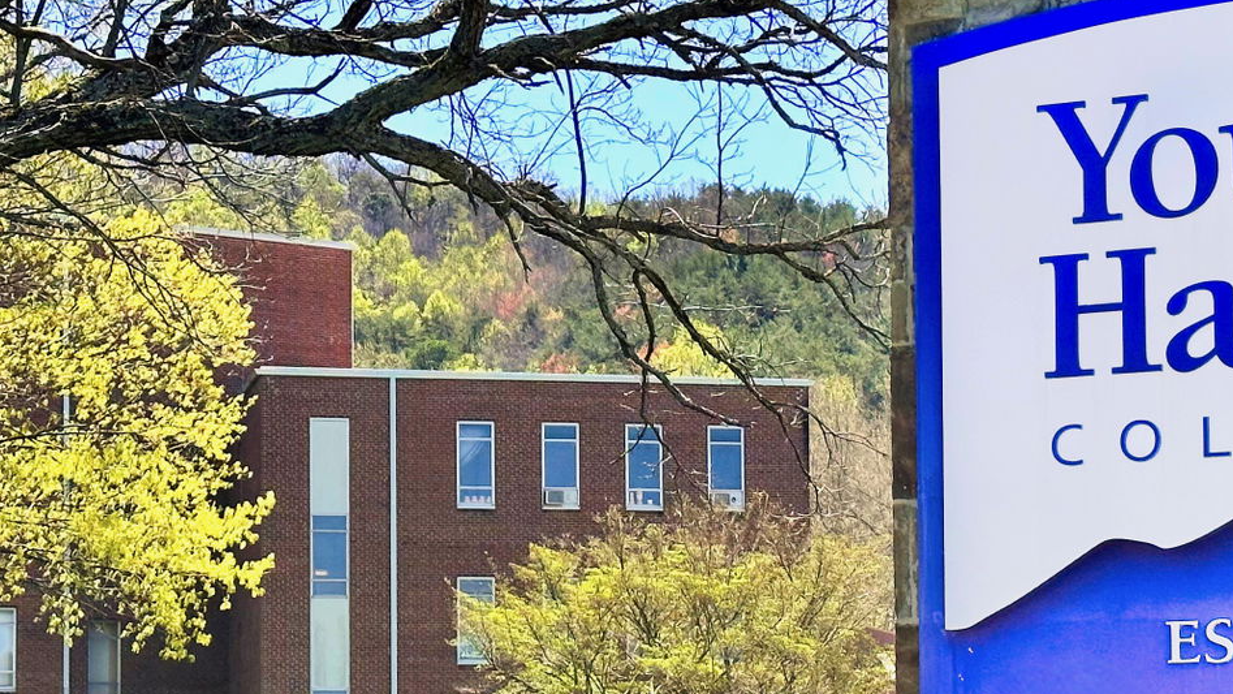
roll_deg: +0.5
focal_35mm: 106
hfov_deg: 20.1
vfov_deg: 11.4
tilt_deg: +4.0
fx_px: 3466
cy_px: 546
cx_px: 865
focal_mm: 6.86
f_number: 1.78
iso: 64
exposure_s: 1/1695
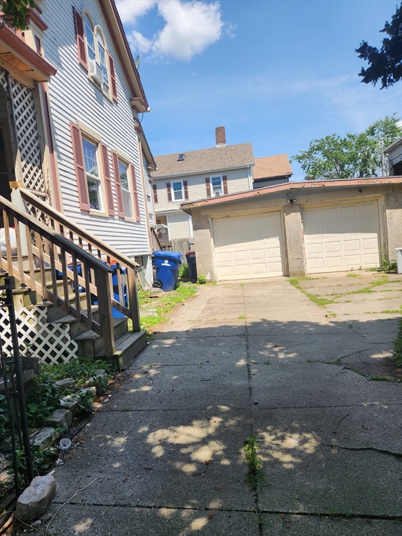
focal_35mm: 23
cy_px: 268
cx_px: 201
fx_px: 356
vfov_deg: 73.9
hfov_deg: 58.9
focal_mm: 5.4
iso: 20
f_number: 1.8
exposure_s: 1/1205
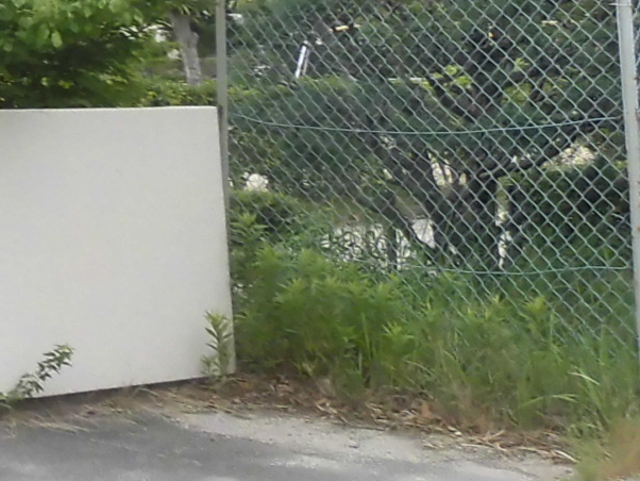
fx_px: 1887
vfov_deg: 13.9
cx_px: -704
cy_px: -150
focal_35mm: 102
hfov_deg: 15.0
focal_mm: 4.3
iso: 125
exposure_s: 1/100
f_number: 3.1
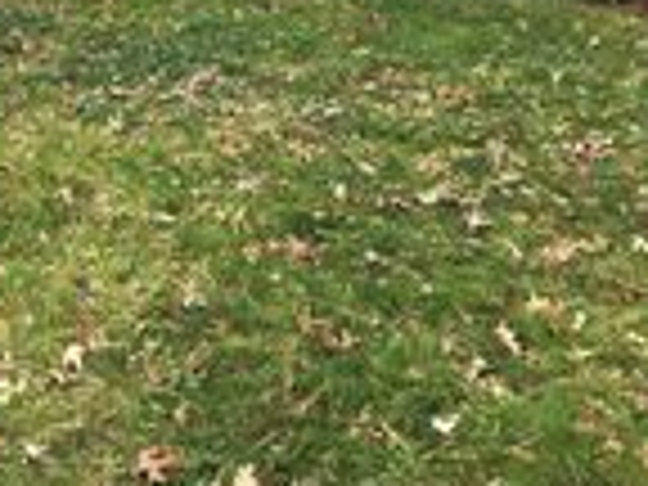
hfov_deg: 23.7
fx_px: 1498
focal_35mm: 80
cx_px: 50
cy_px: -223
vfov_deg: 16.9
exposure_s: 1/357
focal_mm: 5.4
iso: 20
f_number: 1.8
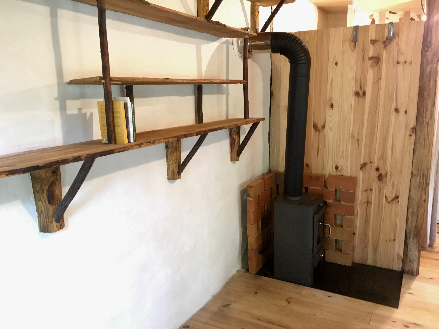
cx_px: 220
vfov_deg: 48.2
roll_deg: +0.5
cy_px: 164
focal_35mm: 29
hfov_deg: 61.7
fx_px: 368
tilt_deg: -10.0
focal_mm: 4.15
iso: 500
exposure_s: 1/17
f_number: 2.2
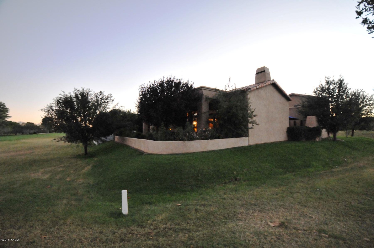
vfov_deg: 77.2
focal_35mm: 15
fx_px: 156
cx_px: 187
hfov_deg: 100.5
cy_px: 124
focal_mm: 10
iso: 3200
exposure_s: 1/250
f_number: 3.5
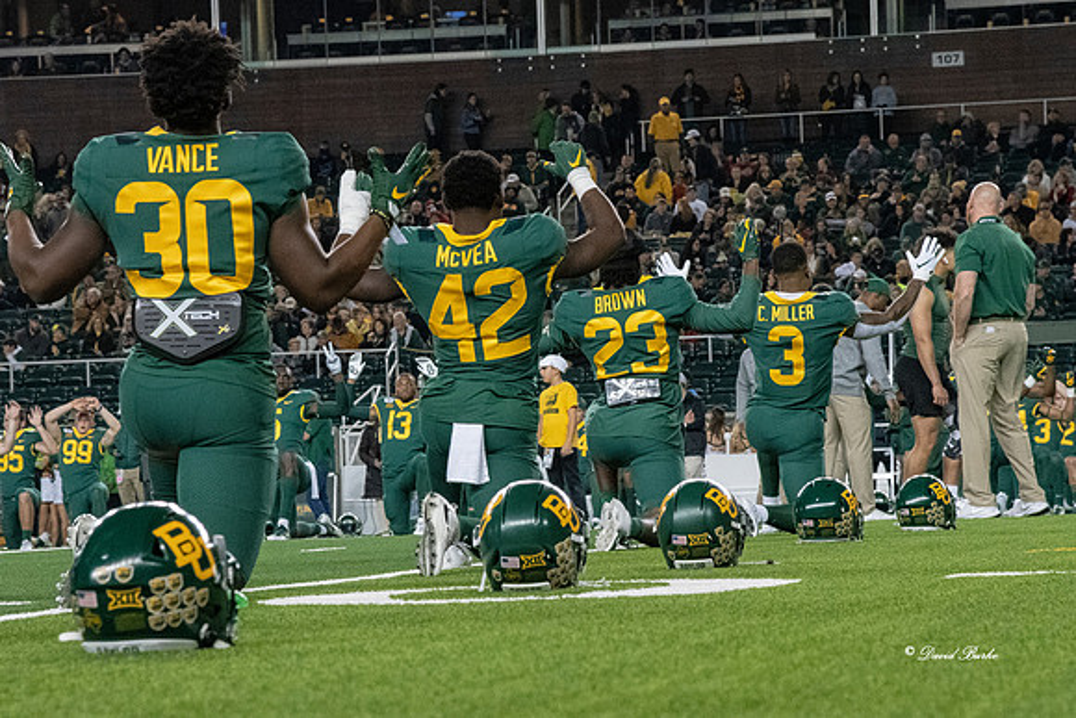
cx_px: 538
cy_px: 359
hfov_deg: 13.1
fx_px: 4696
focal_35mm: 157
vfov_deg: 8.7
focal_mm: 100
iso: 8000
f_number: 8
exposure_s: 1/800
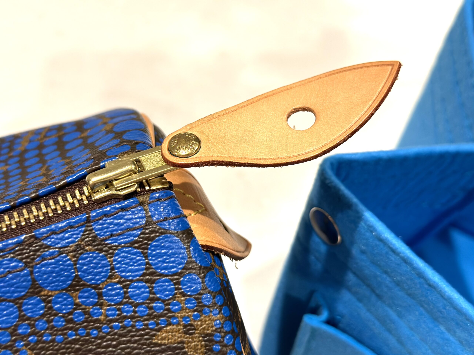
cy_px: 178
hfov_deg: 39.7
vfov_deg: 30.3
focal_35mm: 48
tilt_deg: -55.8
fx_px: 657
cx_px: 237
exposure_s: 1/60
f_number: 1.78
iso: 125
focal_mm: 6.86
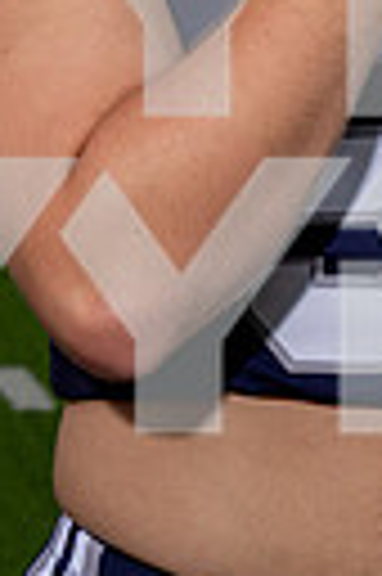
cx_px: 297
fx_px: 3926
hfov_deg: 5.6
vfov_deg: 8.3
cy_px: -18
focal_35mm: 246
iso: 250
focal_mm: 70
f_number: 8
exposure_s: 1/250
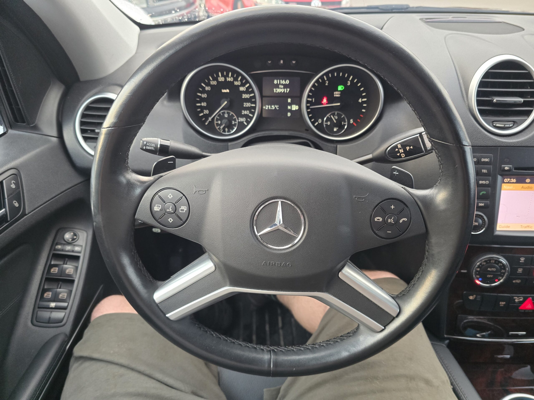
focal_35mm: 23
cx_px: 267
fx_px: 355
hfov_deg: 73.9
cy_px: 200
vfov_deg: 58.9
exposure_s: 1/120
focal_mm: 6.3
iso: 1000
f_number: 1.7
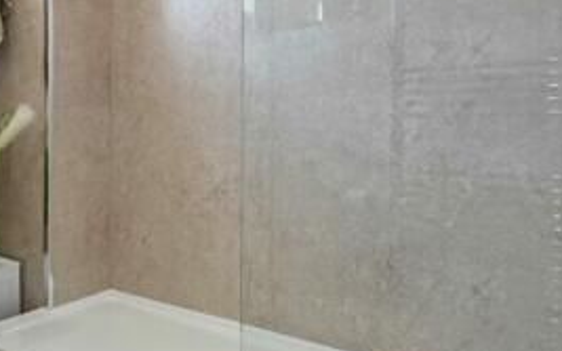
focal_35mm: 35
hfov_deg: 49.1
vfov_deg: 36.1
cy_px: 135
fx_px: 536
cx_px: 53
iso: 100
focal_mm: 14
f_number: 9
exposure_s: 1/2.5
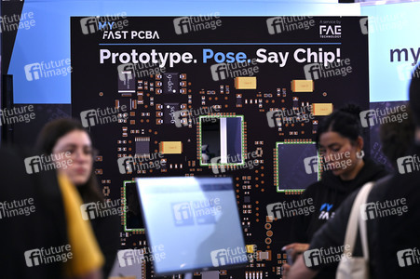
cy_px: 140
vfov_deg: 11.4
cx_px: 210
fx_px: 1399
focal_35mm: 120
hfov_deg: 17.1
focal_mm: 120
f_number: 2.8
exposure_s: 1/250
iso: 320
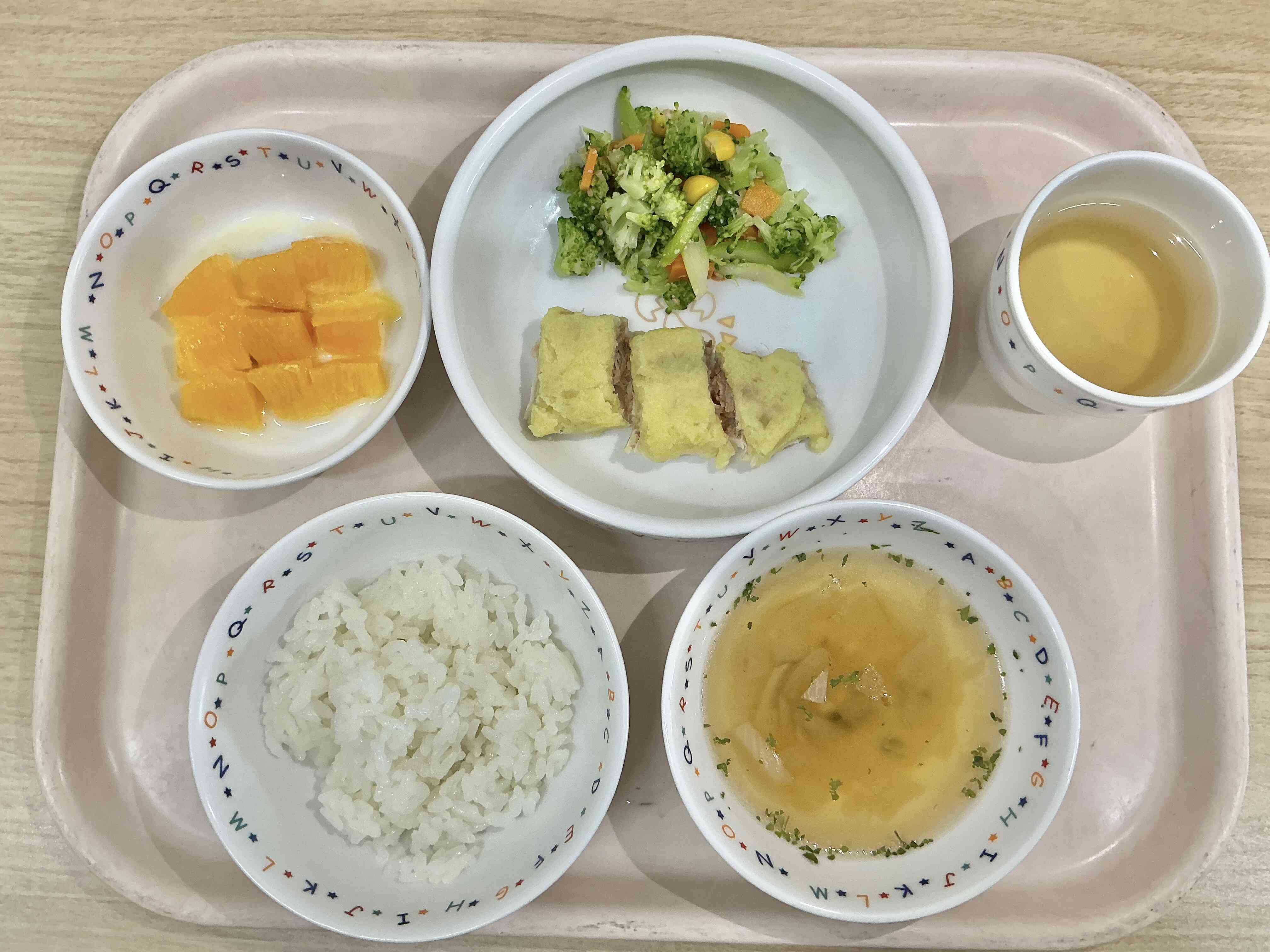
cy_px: 476
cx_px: 635
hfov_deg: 61.7
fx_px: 1064
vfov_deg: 48.2
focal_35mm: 29
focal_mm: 3
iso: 64
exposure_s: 1/60
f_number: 1.8
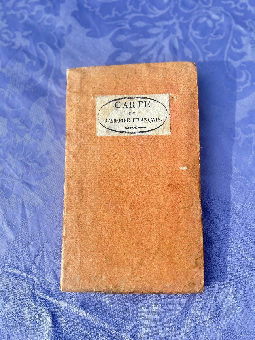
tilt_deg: -81.5
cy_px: 170
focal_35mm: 26
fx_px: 255
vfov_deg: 67.3
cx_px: 128
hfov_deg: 53.1
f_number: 1.5
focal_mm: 5.7
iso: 50
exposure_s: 1/797
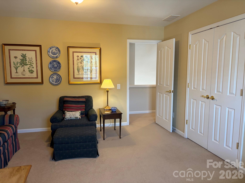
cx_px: 122
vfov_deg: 53.1
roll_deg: +0.6
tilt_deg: -5.7
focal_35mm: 26
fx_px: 184
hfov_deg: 67.3
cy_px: 92
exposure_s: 1/60
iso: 125
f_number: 1.6
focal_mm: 5.96
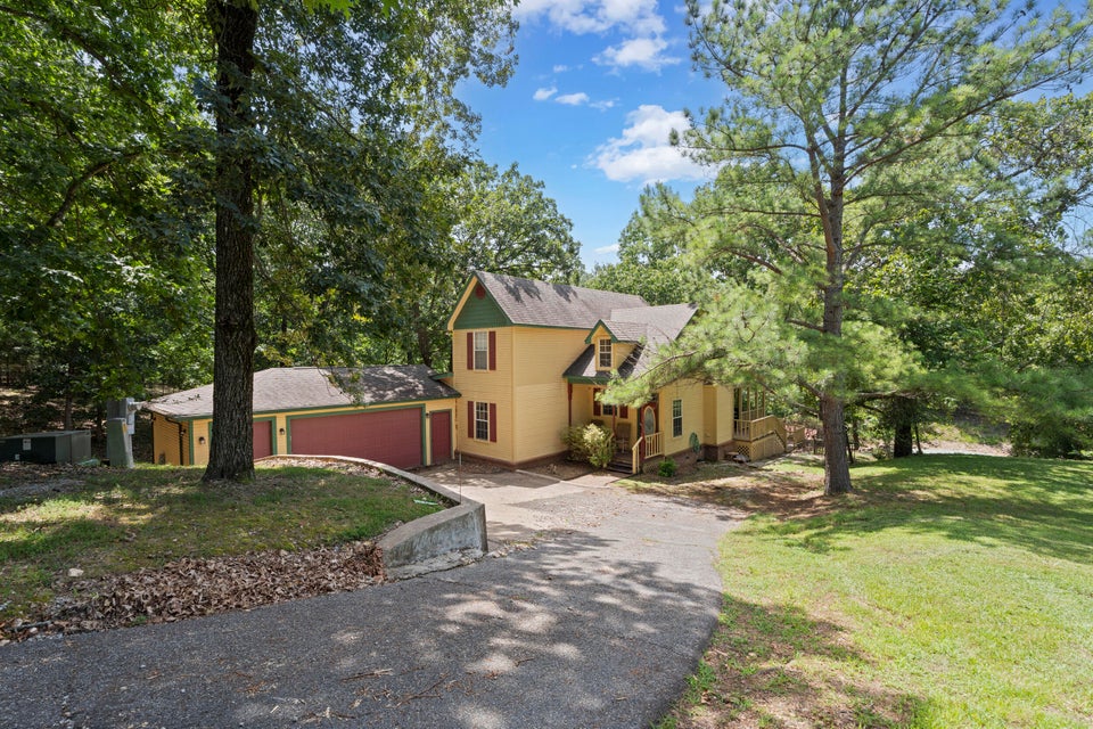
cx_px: 546
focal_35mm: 16
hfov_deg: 96.7
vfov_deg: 73.7
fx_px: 486
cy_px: 364
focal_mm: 16
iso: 200
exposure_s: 1/160
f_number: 8
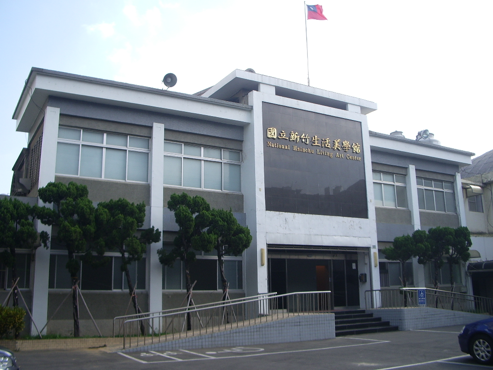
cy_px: 185
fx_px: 498
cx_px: 246
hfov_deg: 52.6
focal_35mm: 35
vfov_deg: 40.7
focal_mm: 5.8
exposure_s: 1/160
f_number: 4.3
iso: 50
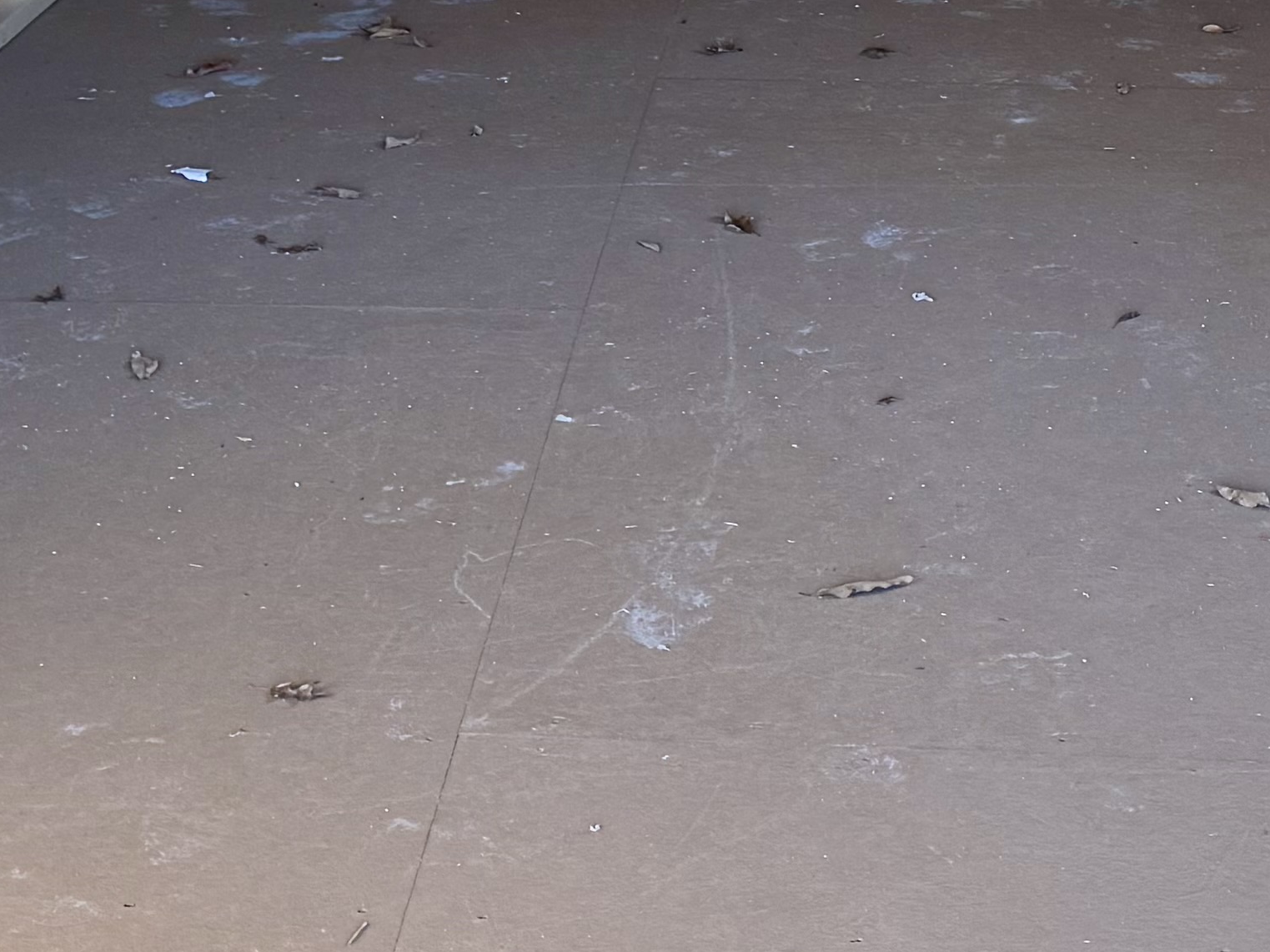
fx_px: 3302
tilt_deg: -6.9
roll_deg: -0.5
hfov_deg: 21.8
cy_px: -392
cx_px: 717
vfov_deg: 15.4
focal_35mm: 90
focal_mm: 6.76
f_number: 1.78
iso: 125
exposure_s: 1/121
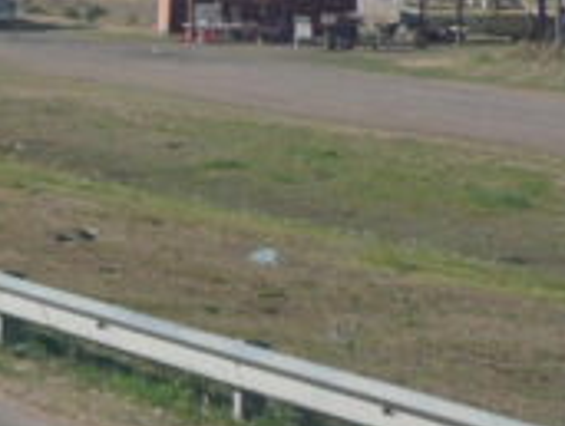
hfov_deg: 8.9
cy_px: -107
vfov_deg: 7.9
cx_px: -1044
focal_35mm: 187
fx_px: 3059
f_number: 3.4
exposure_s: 1/500
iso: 100
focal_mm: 4.9
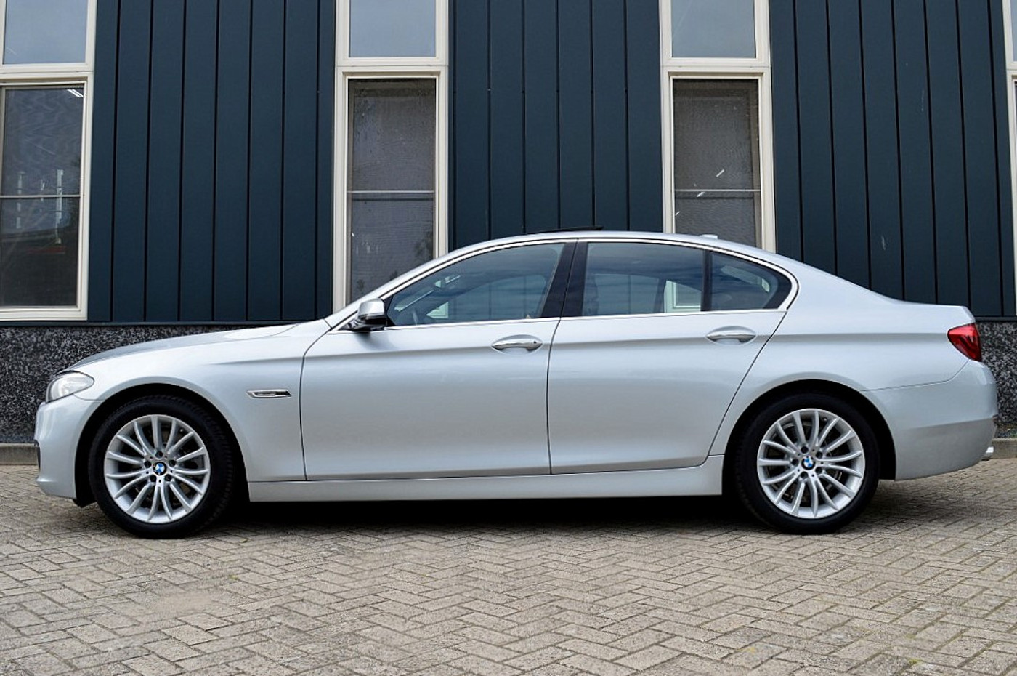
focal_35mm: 33
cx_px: 508
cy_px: 338
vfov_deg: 39.9
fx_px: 931
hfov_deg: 57.3
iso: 400
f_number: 10
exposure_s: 1/200
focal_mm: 22
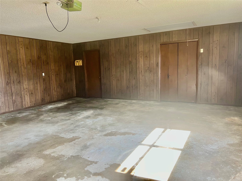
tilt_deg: -7.7
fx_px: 182
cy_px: 90
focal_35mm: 26
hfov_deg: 67.3
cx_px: 121
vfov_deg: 53.1
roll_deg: +2.0
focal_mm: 5.7
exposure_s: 1/60
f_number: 1.5
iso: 100
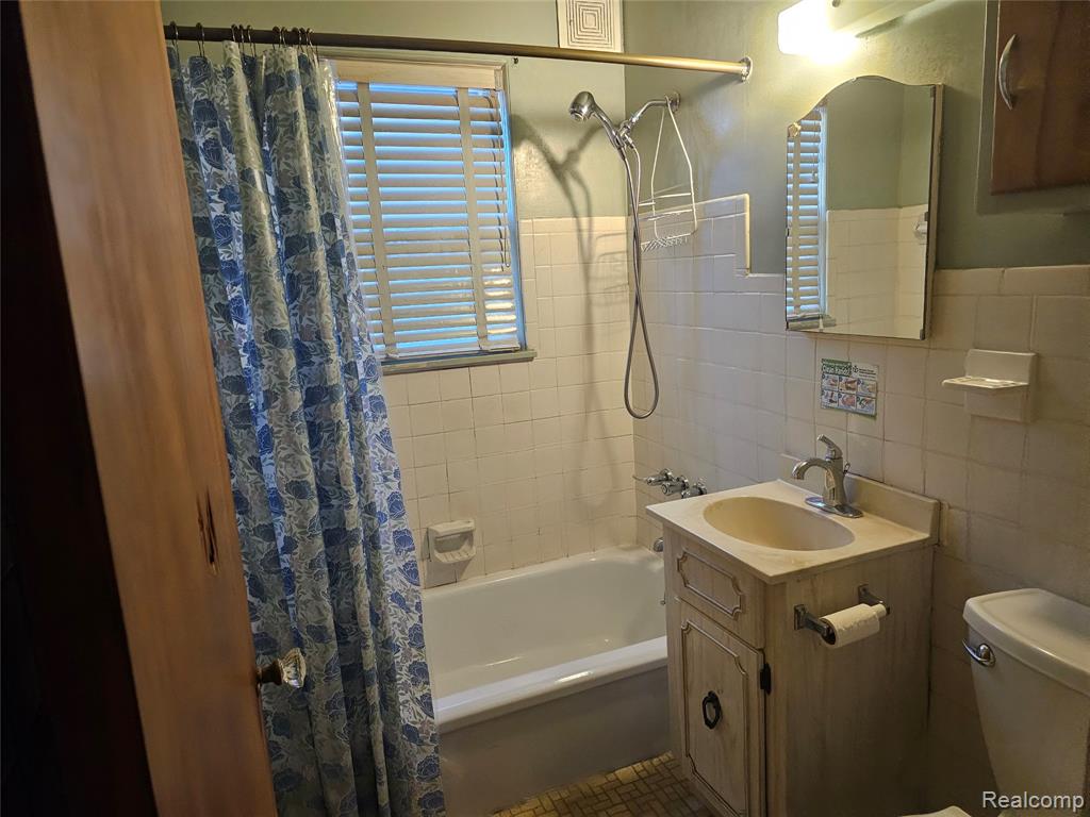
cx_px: 545
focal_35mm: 23
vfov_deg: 58.9
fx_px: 724
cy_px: 408
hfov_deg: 73.9
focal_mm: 6.3
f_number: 1.7
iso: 1000
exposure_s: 1/120
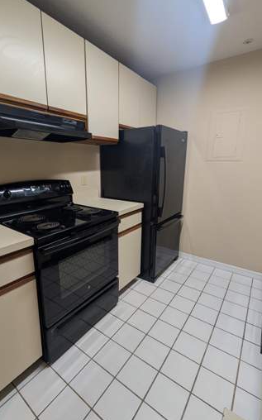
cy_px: 209
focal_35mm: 16
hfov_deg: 71.0
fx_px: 183
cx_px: 117
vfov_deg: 97.8
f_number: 1.7
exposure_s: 1/120
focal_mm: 2.02
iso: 110
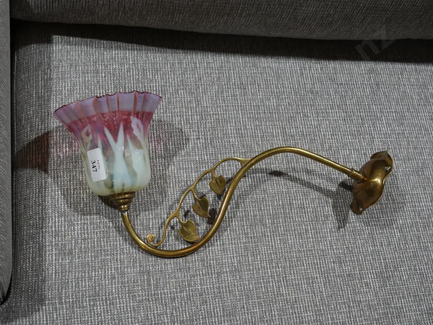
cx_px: 216
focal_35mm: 54
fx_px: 676
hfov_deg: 35.5
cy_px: 162
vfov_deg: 27.1
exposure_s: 1/60
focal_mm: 27
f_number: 5.3
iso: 320
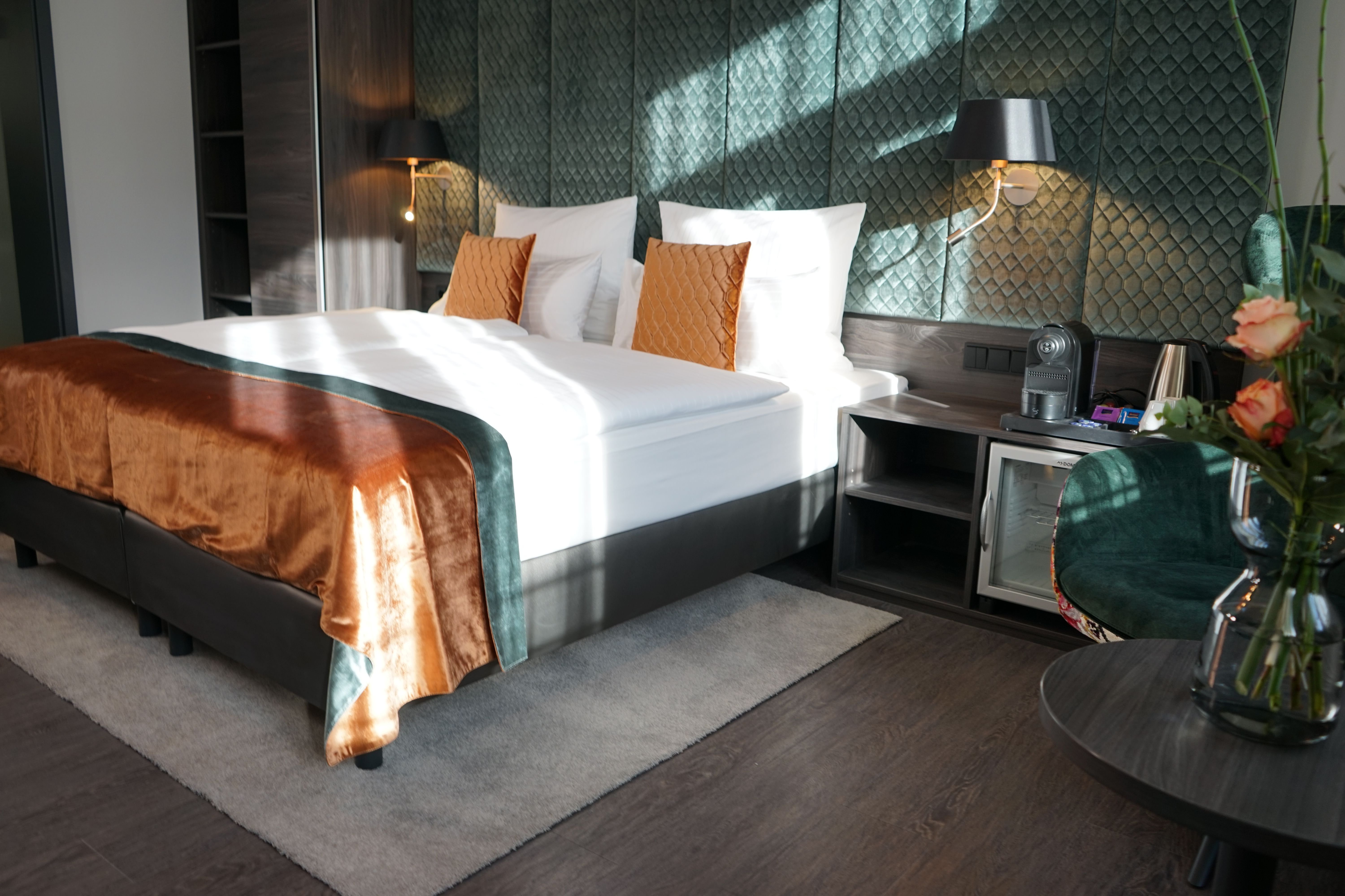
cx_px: 672
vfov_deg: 43.6
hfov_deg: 61.9
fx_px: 1121
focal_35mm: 30
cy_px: 448
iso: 160
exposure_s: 1/60
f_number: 4
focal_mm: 30
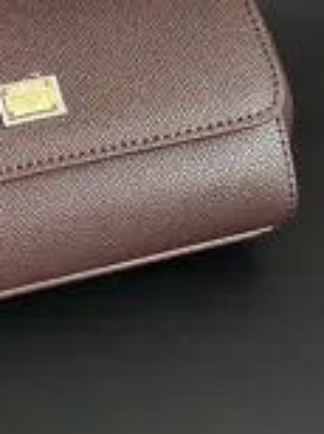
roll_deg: +0.7
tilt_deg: -40.8
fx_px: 939
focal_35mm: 75
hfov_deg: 19.2
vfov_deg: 26.0
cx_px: 20
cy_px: 180
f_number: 1.78
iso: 1000
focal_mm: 6.86
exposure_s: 1/41
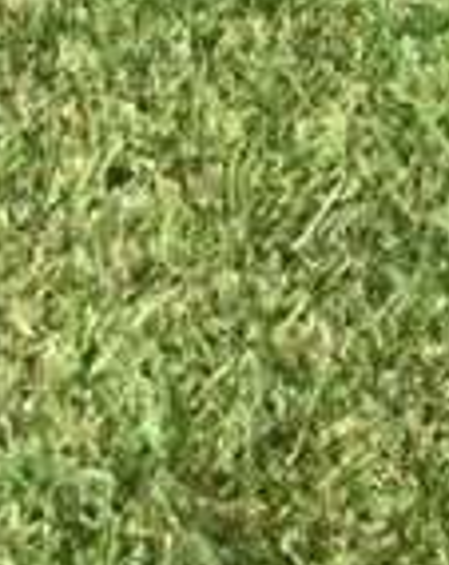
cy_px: -1647
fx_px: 4000
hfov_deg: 6.3
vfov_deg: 6.6
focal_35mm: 240
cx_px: -282
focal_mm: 4.15
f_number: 2.2
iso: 32
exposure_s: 1/2083
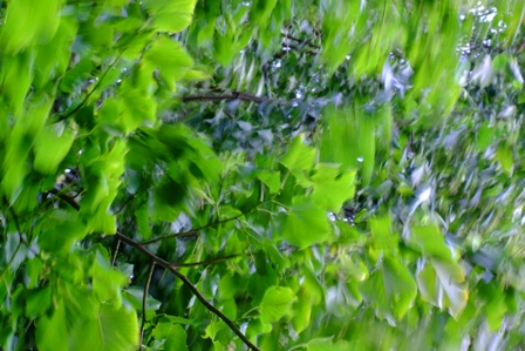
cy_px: 176
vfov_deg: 20.6
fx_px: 963
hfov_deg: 30.5
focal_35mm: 66
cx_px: 262
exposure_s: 1/15
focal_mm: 43.9
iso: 1250
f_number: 13
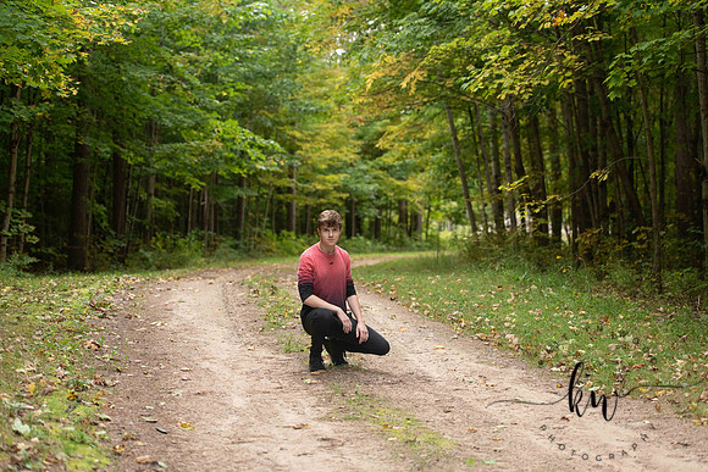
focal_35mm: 70
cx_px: 354
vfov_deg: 19.5
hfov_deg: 28.8
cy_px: 236
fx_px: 1377
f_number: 2.8
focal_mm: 70
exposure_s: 1/320
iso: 500
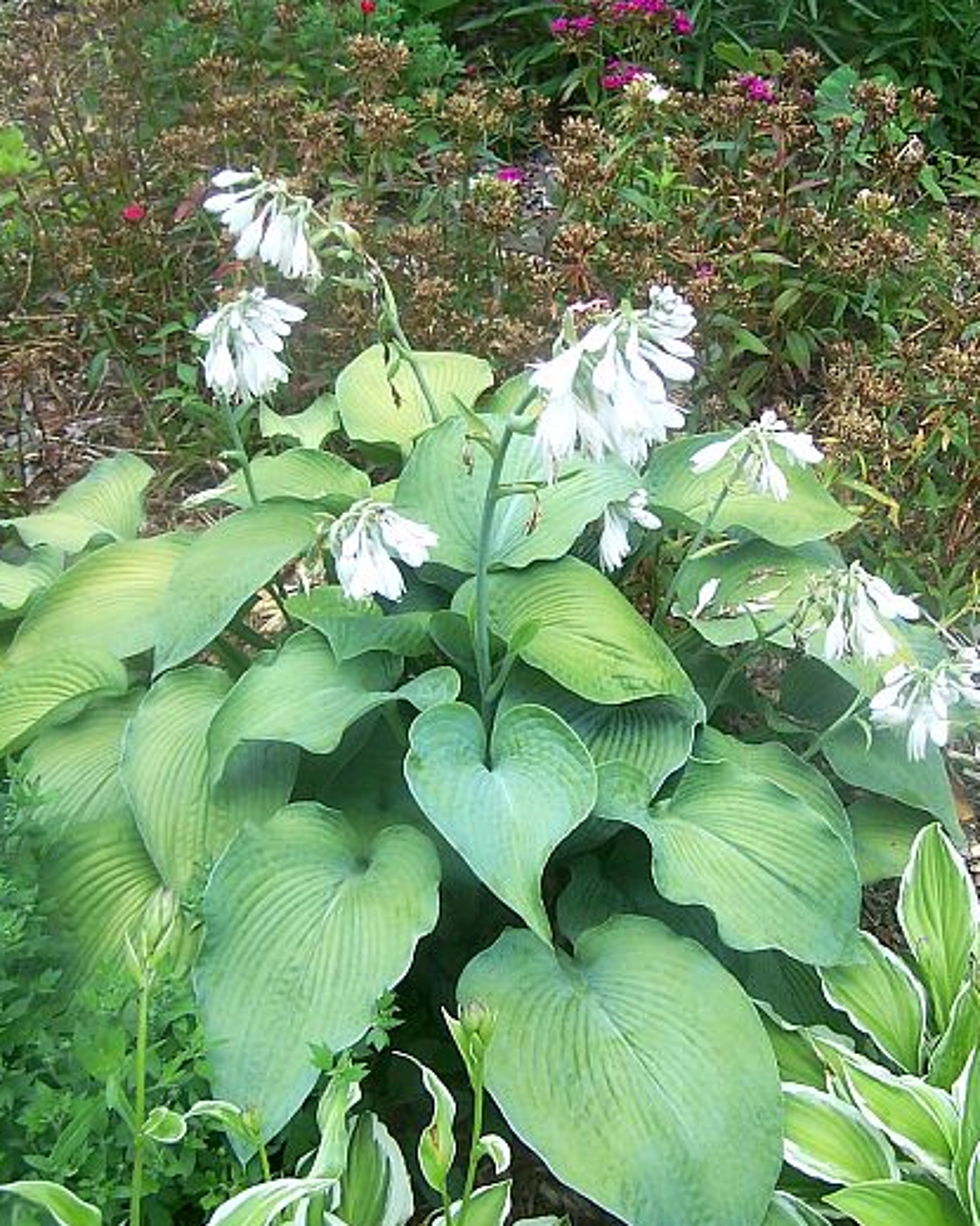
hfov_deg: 30.0
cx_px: 659
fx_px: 1813
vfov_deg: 37.3
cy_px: 611
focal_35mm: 50
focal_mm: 6.3
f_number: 2.8
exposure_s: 1/250
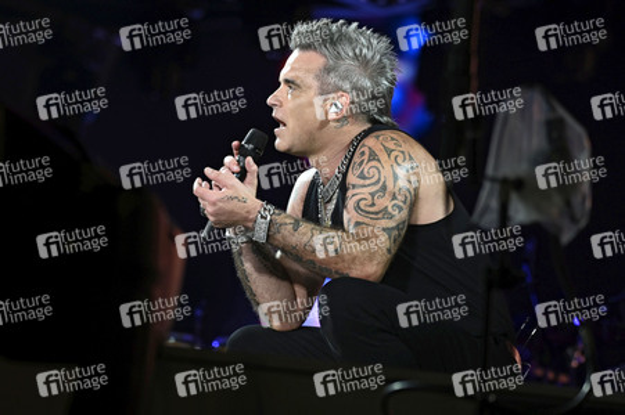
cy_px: 208
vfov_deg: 6.2
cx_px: 312
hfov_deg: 9.4
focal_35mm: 220
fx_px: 3817
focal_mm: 220
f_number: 5.6
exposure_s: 1/200
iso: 1600
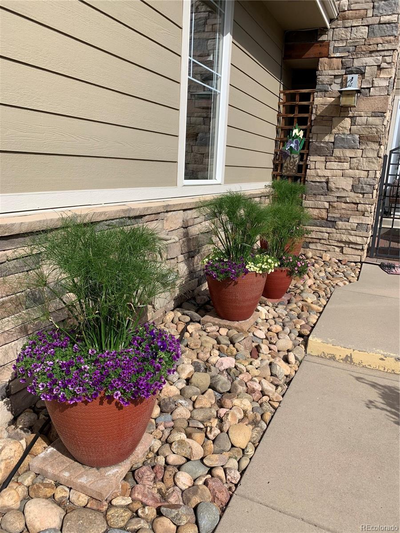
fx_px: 401
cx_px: 200
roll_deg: -2.5
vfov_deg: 67.3
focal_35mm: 26
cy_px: 266
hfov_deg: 53.1
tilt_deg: -14.0
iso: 25
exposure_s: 1/2915
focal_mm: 4.25
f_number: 1.8
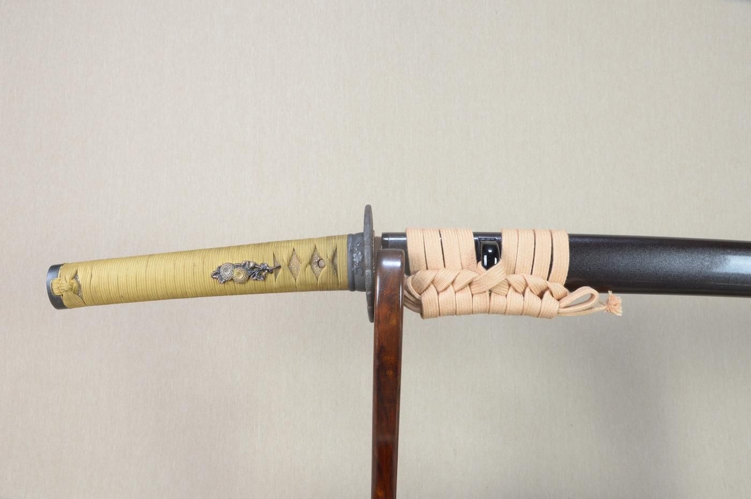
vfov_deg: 43.5
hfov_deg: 62.0
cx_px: 376
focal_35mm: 30
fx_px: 625
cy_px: 250
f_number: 11
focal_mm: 20
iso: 400
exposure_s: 1/2
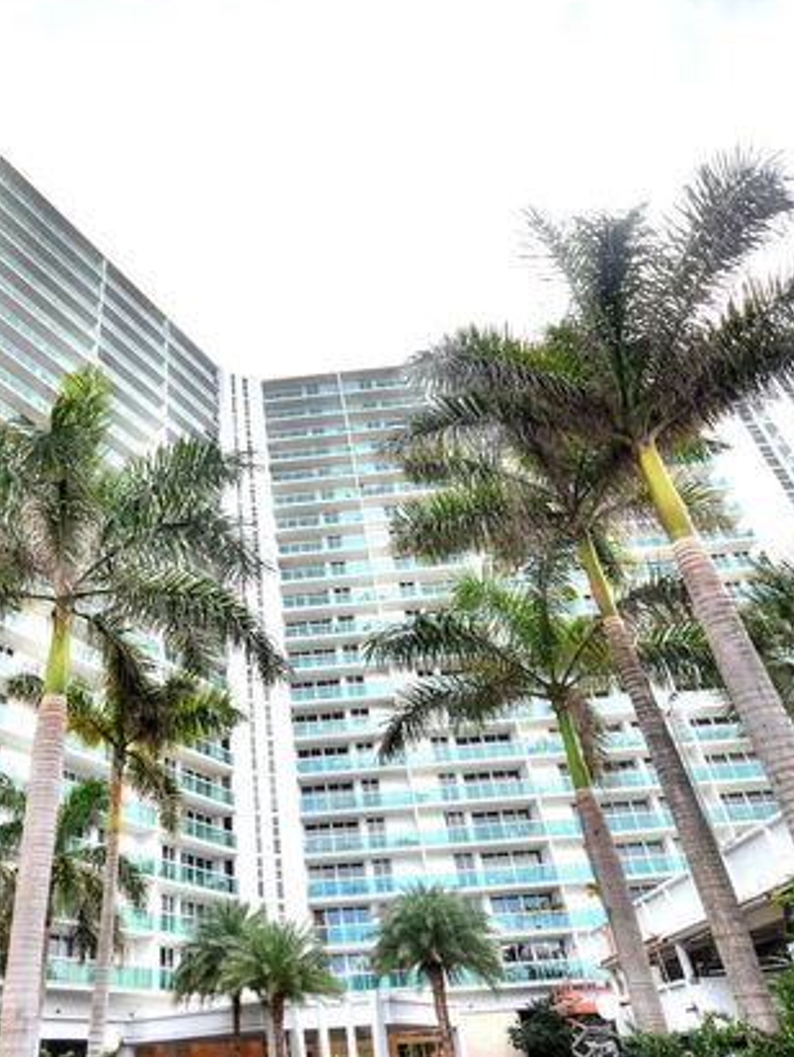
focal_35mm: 24
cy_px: 510
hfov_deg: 55.2
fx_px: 733
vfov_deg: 71.5
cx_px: 240
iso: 100
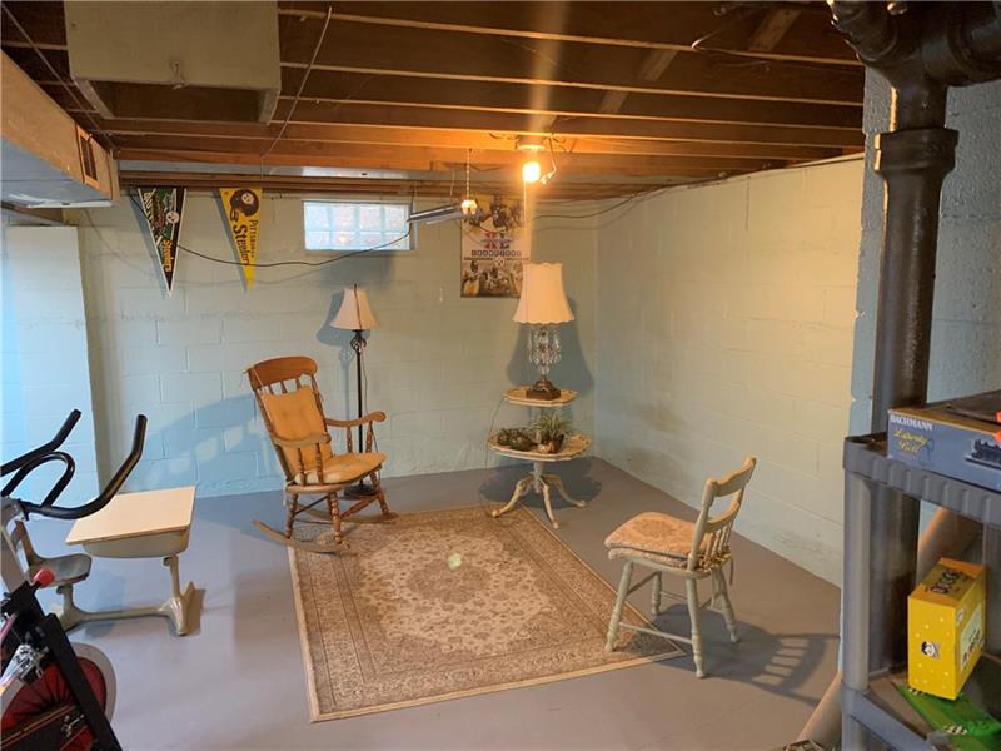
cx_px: 500
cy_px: 376
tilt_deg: -7.9
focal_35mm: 26
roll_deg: +1.4
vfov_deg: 53.1
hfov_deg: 67.3
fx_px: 752
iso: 400
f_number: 1.8
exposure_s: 1/30
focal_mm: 4.25
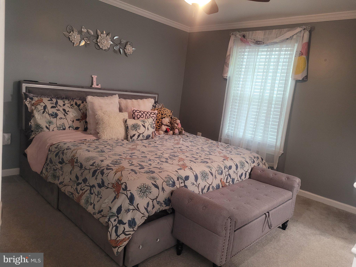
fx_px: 267
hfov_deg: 67.3
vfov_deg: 53.1
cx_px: 178
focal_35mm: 26
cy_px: 134
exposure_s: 1/40
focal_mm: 5.4
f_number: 1.8
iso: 500
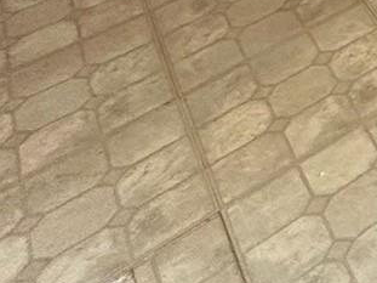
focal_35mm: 72
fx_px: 784
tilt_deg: -11.6
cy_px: -432
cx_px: 813
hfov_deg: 17.0
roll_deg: -0.1
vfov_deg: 13.5
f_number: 2.2
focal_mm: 2.22
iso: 160
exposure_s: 1/99
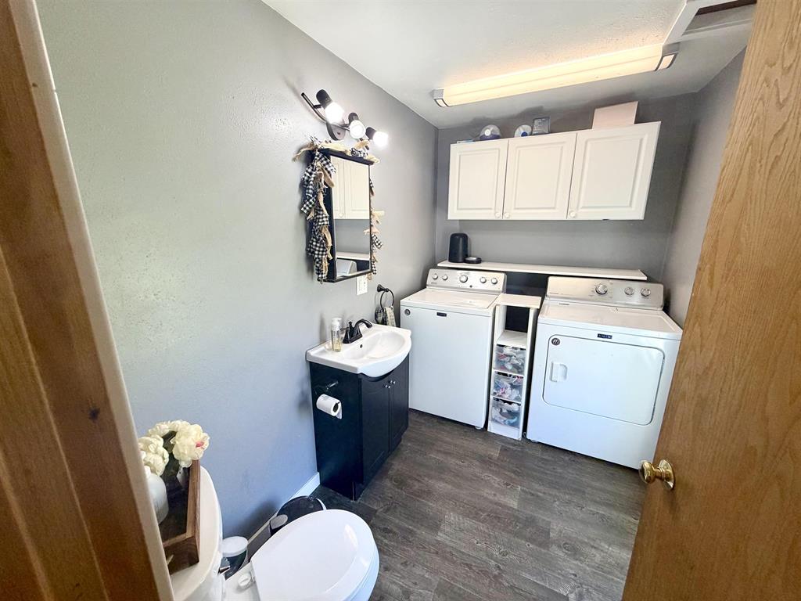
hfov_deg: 102.1
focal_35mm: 14
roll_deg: +1.0
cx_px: 400
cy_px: 300
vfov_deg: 85.7
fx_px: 324
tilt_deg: -14.5
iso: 250
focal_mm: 2.22
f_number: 2.2
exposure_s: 1/120
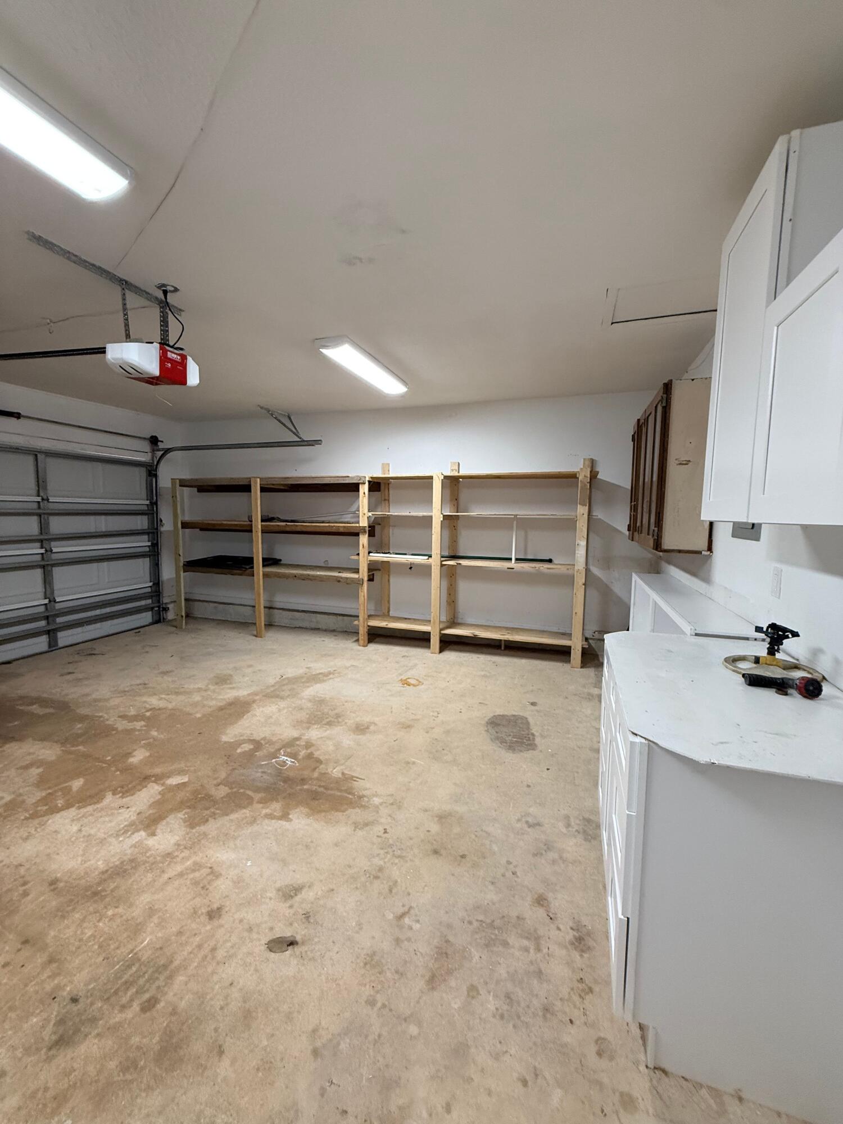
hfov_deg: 85.7
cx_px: 422
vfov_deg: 102.1
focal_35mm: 14
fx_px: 455
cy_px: 562
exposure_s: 1/120
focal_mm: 2.22
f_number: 2.2
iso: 320
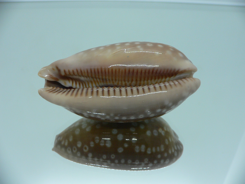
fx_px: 248
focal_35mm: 35
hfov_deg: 52.6
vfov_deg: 40.7
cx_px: 122
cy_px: 92
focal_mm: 4.6
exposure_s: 1/60
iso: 100
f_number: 2.8
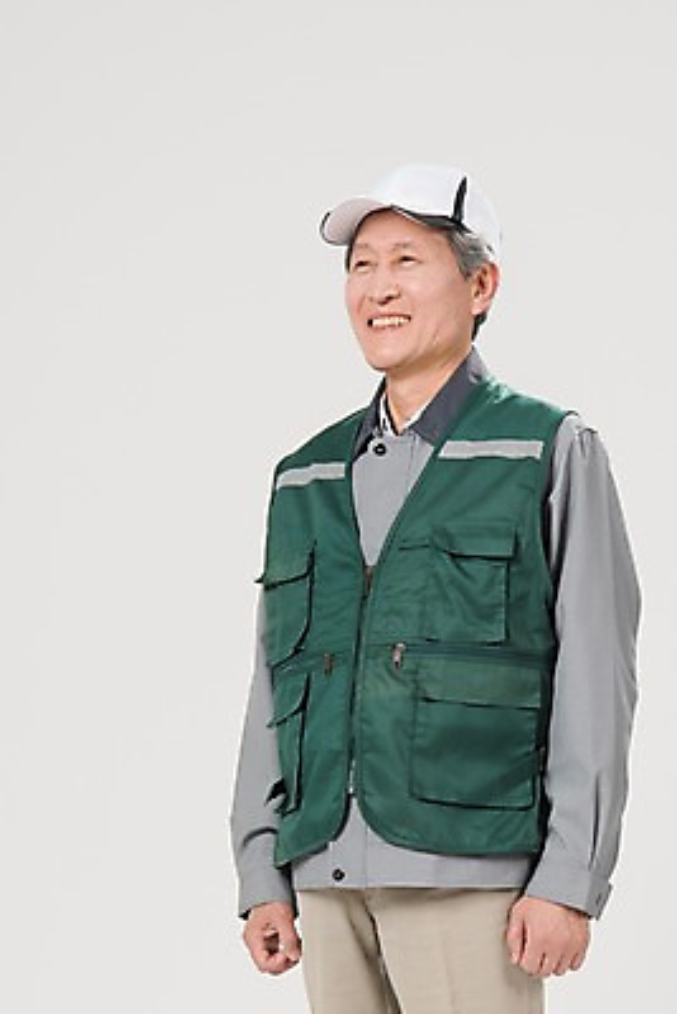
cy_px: 507
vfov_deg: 32.4
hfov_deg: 21.9
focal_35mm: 62
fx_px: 1747
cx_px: 338
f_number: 11
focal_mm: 62
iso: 100
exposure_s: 1/125
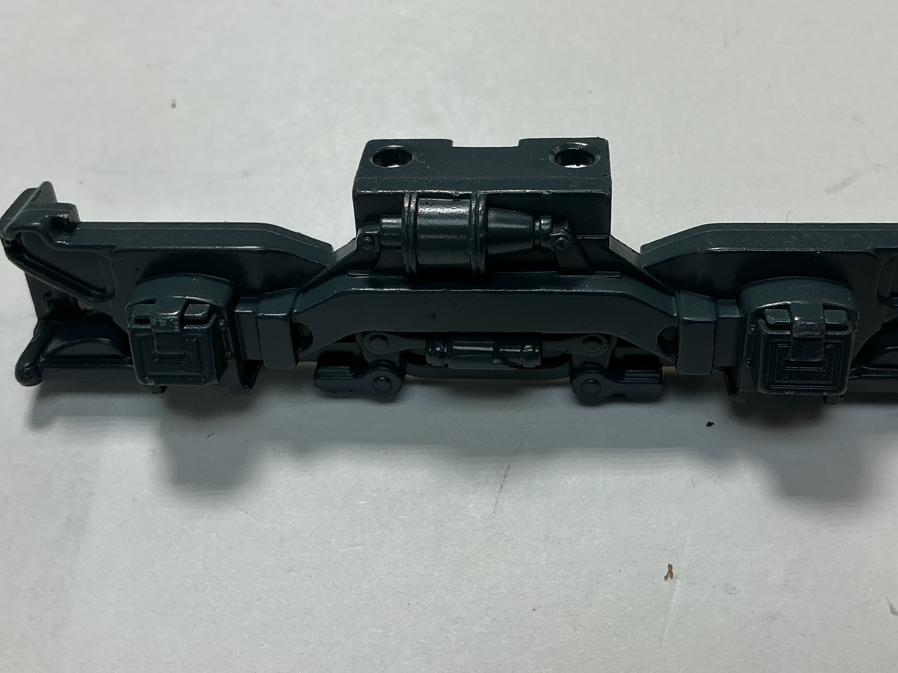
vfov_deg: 34.9
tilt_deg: -56.4
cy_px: 248
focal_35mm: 41
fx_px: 1064
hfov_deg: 45.8
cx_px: 464
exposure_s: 1/172
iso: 20
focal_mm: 3
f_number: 1.8
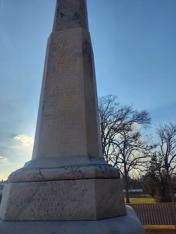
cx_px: 88
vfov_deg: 73.9
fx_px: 156
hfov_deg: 58.9
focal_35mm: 23
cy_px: 117
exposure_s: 1/2764
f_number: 1.8
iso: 100
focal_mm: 5.56
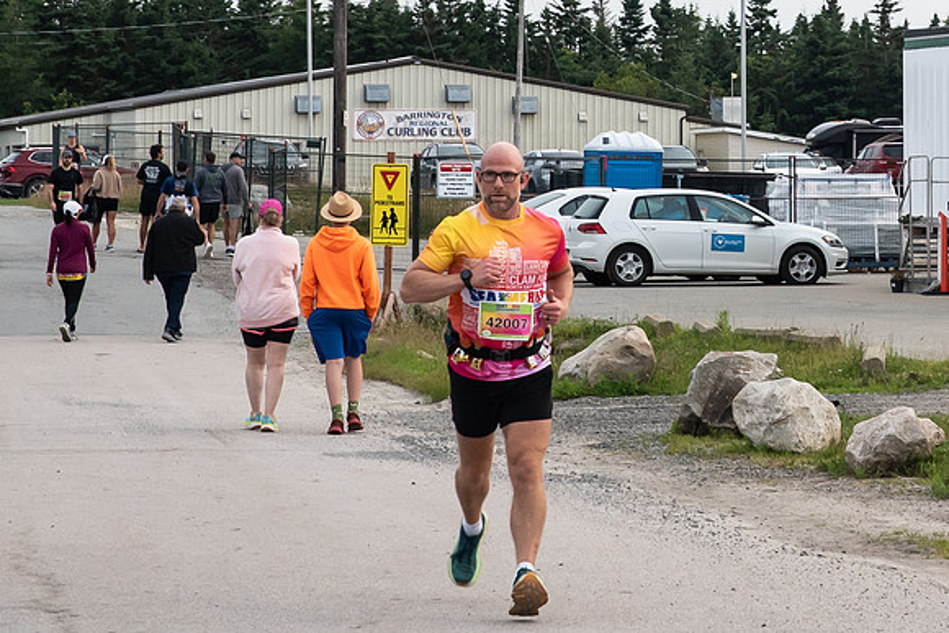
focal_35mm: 150
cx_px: 831
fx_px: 3948
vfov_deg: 9.1
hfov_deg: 13.6
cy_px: -23
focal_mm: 56
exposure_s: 1/250
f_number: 6.3
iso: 800
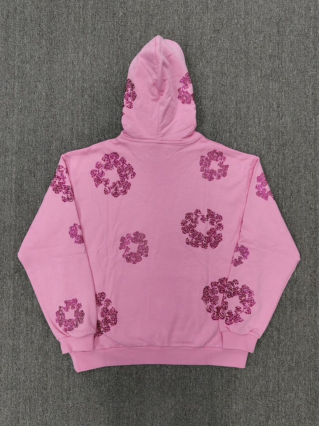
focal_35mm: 24
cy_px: 213
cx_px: 160
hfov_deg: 56.8
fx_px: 295
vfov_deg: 71.6
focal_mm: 5.56
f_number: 1.88
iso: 922
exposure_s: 1/100
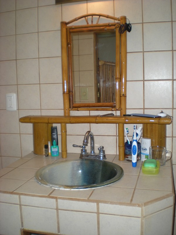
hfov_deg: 37.7
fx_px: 258
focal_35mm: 38
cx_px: 88
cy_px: 118
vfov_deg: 49.0
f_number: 3.1
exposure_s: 1/60
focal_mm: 6.3
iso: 64
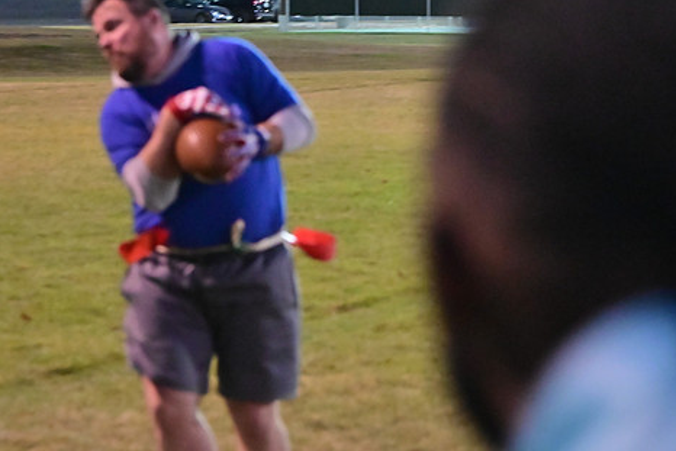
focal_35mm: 143
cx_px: 419
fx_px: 2686
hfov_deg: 14.3
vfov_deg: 9.6
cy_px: 175
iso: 6400
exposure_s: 1/400
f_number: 4
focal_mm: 77
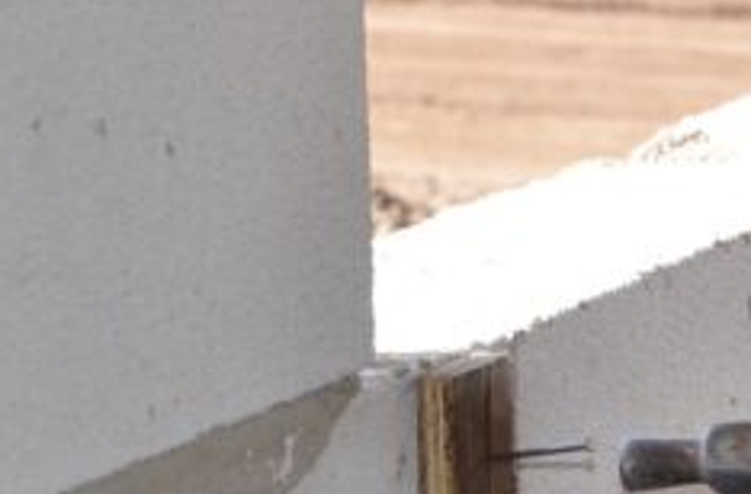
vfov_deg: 7.9
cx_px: 940
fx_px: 3587
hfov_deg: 11.7
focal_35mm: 173
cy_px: 443
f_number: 4.5
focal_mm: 35
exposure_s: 1/250
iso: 160
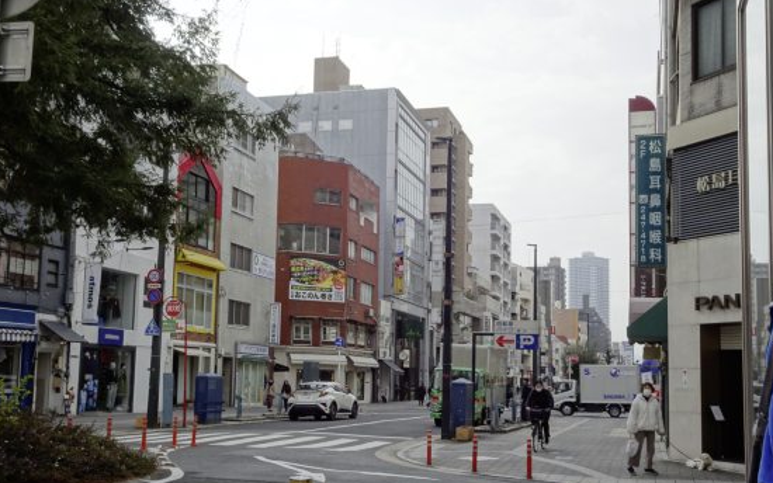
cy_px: 281
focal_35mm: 41
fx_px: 864
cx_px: 386
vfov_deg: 31.2
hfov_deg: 48.2
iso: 80
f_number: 4
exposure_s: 1/400
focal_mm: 6.56
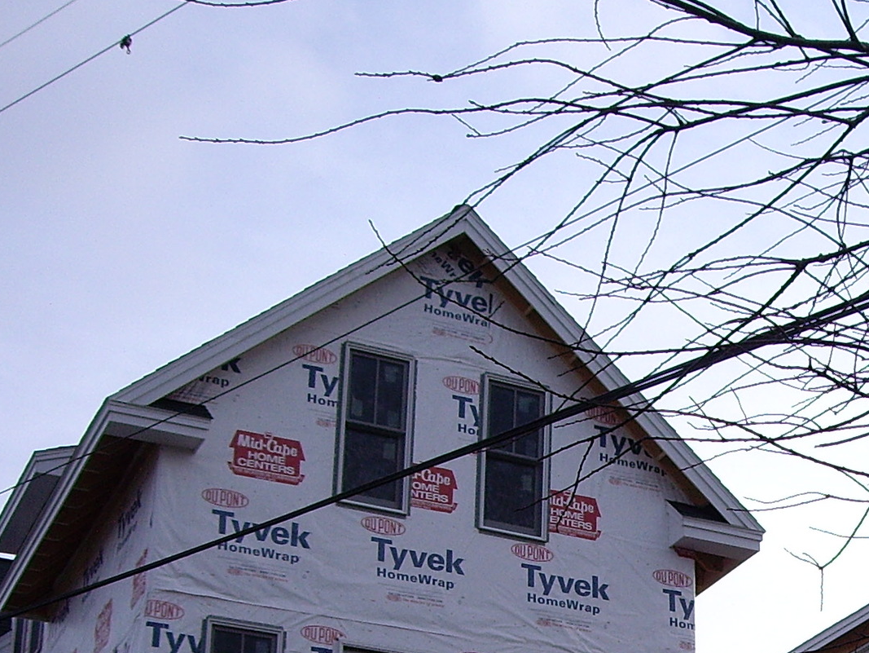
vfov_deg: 16.1
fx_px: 2235
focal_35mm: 89
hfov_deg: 21.4
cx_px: 832
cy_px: 718
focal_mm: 6.2
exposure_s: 1/500
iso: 64
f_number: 4.3
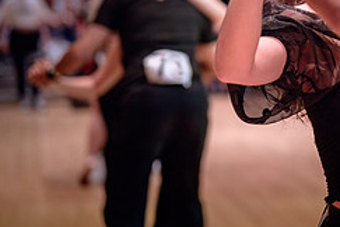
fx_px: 1218
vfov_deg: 10.6
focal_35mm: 129
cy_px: 63
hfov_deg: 15.3
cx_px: 419
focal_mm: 50
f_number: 1.4
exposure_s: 1/200
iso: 1250
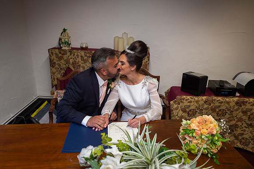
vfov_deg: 48.3
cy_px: 84
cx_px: 127
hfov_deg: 68.0
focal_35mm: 27
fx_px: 188
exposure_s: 1/100
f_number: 2.8
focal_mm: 24
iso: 400
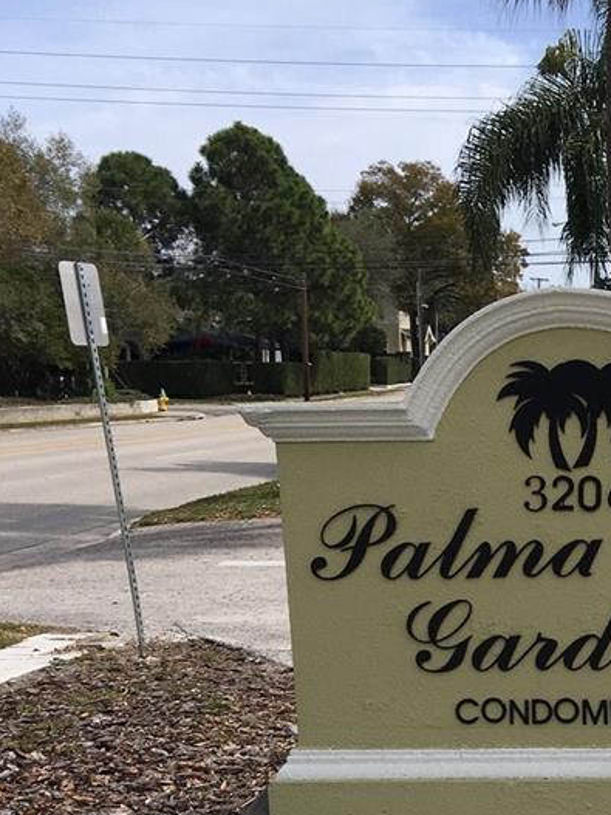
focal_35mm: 66
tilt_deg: -13.4
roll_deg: +0.2
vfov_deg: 27.9
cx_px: 642
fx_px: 1554
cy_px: 789
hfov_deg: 21.3
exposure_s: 1/2079
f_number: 2.2
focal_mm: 4.15
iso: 25
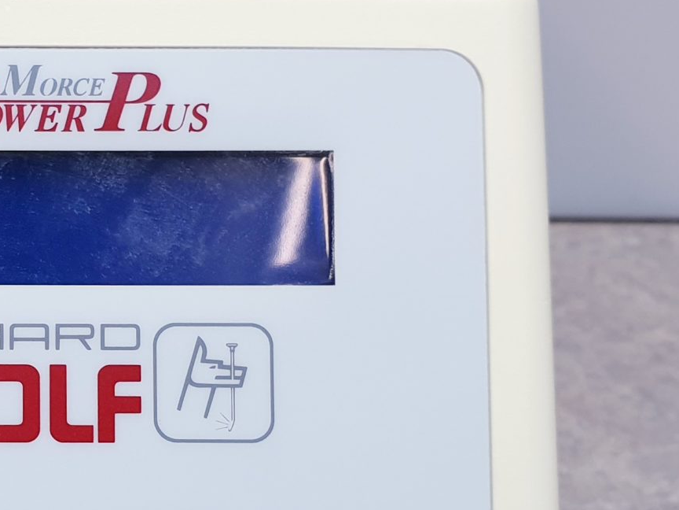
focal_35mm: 77
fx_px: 1510
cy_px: 368
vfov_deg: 19.0
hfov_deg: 24.0
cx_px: -34
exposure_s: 1/100
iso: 80
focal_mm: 4.3
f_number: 2.4
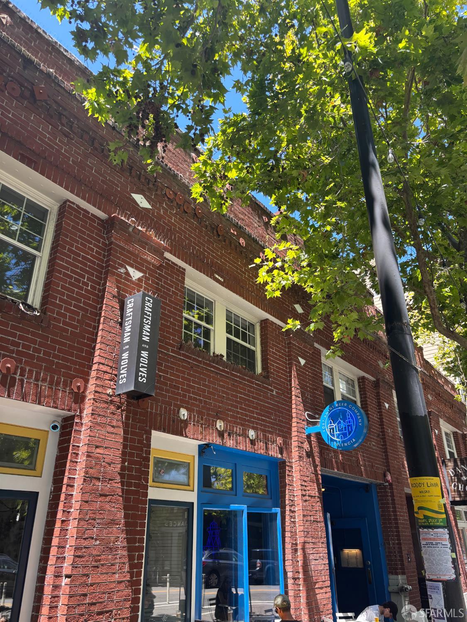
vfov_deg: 67.3
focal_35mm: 26
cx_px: 234
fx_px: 467
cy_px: 311
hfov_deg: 53.1
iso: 50
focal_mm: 5.96
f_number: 1.6
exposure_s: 1/312
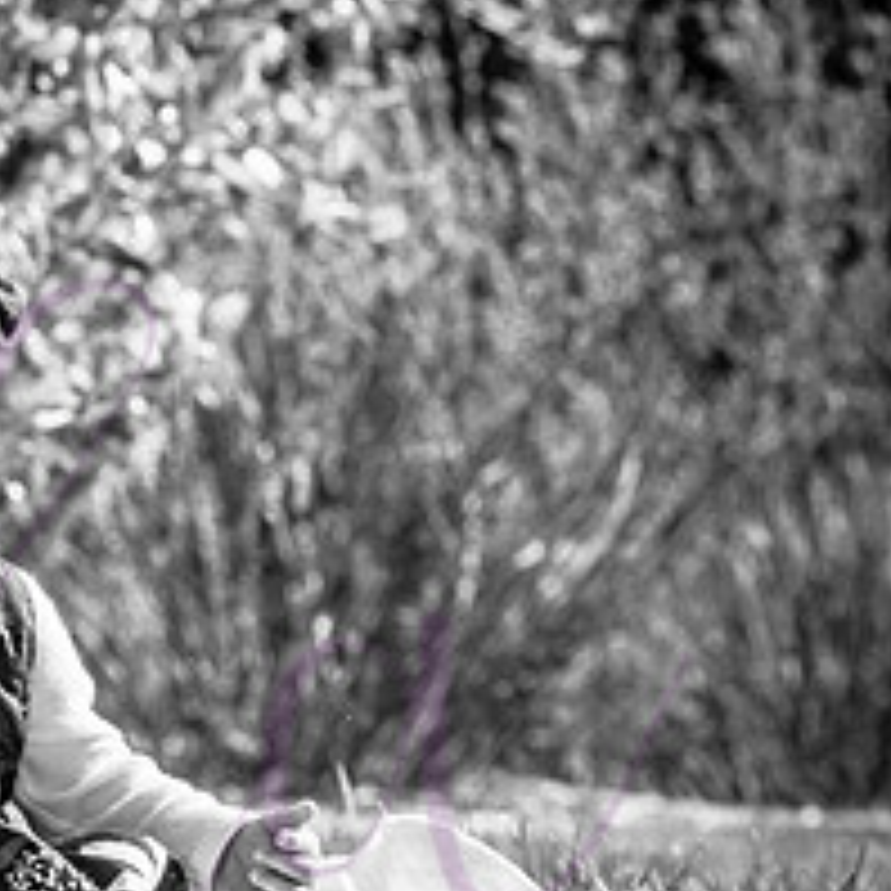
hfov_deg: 5.2
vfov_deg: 5.2
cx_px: -212
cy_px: 371
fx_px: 9814
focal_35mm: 337
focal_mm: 135
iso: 400
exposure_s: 1/400
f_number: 13
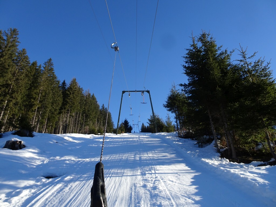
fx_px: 191
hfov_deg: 71.6
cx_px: 138
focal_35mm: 24
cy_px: 104
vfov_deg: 56.8
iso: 80
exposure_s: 1/500
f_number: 3.5
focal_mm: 4.1
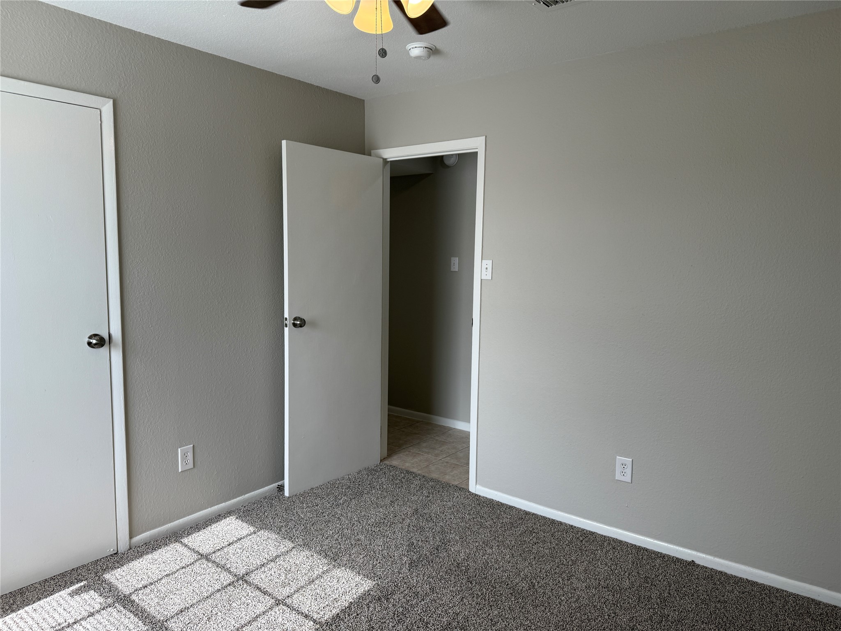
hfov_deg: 71.6
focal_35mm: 24
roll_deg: -0.9
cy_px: 316
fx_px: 583
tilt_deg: -5.4
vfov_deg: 56.8
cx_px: 420
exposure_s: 1/521
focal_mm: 6.76
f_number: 1.78
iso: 80
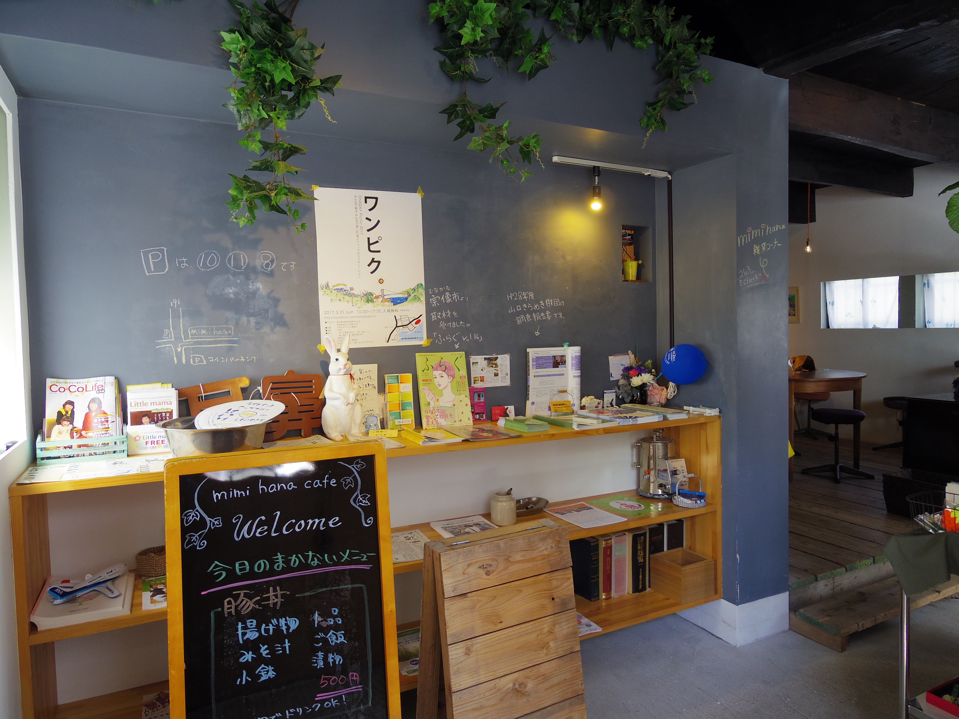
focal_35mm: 23
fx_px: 637
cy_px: 360
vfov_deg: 58.9
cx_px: 480
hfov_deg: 73.9
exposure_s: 1/60
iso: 200
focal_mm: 5
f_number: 2.8
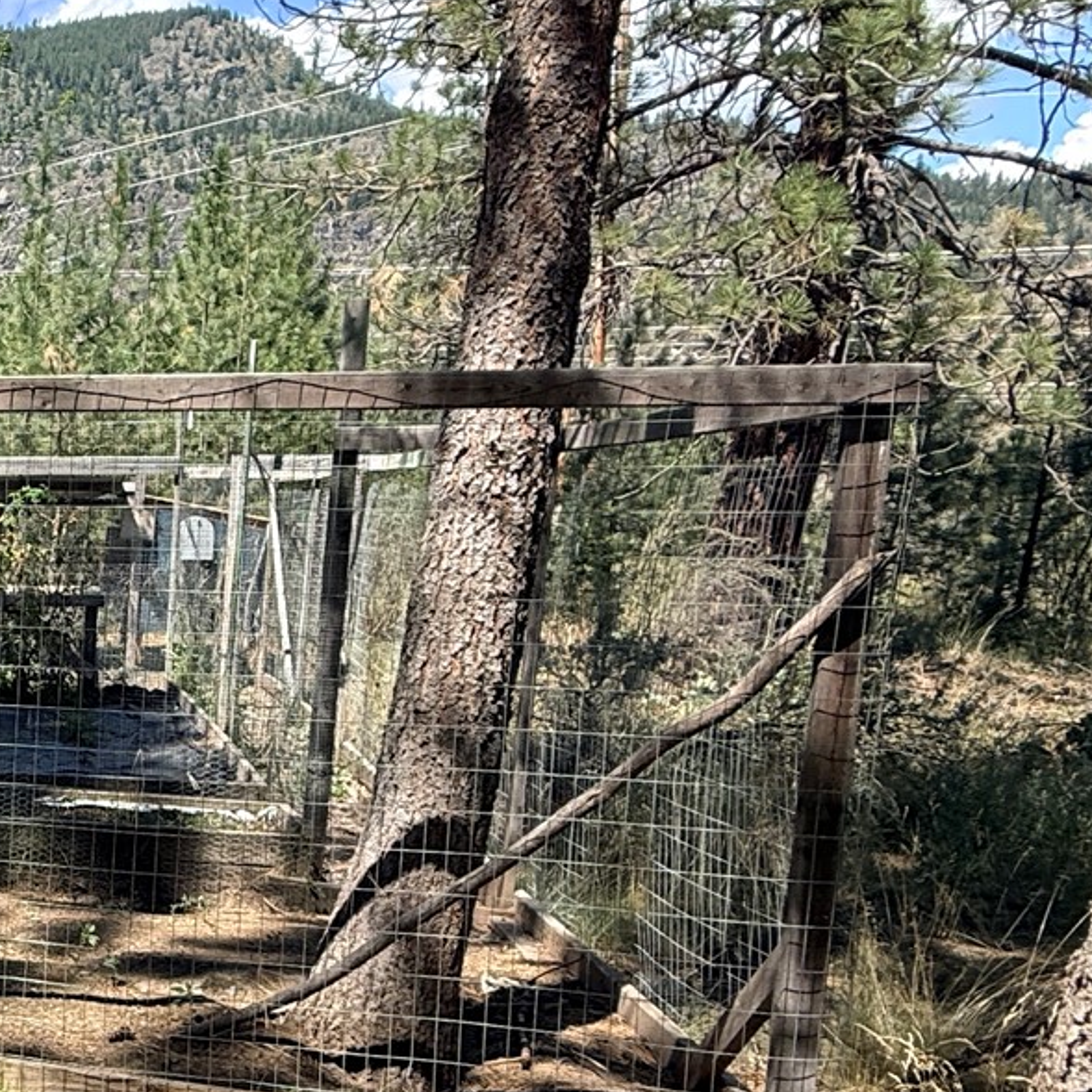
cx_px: -386
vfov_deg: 38.8
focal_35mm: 43
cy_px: 719
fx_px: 1535
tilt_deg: -7.9
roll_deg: +0.6
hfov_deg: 29.8
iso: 50
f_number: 2.2
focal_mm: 2.22
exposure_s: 1/734
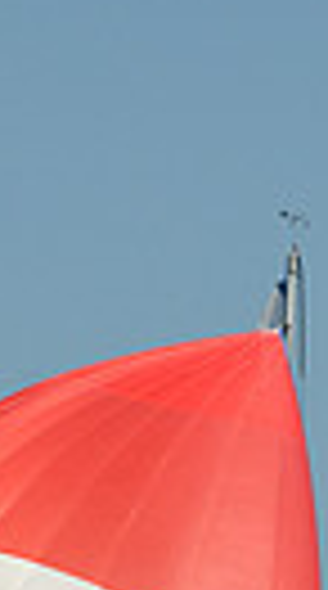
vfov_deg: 3.0
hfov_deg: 1.7
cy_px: 1094
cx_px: 209
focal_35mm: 721
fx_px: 11228
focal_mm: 155
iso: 320
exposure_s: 1/640
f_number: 8
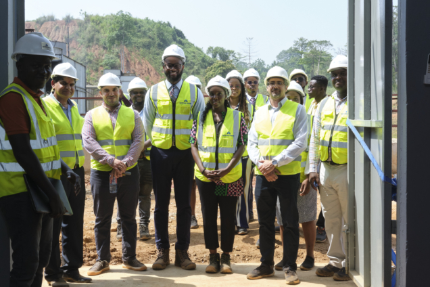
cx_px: 215
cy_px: 144
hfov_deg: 37.5
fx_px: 633
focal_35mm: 53
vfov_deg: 25.5
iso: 2000
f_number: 16
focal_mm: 35
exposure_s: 1/250
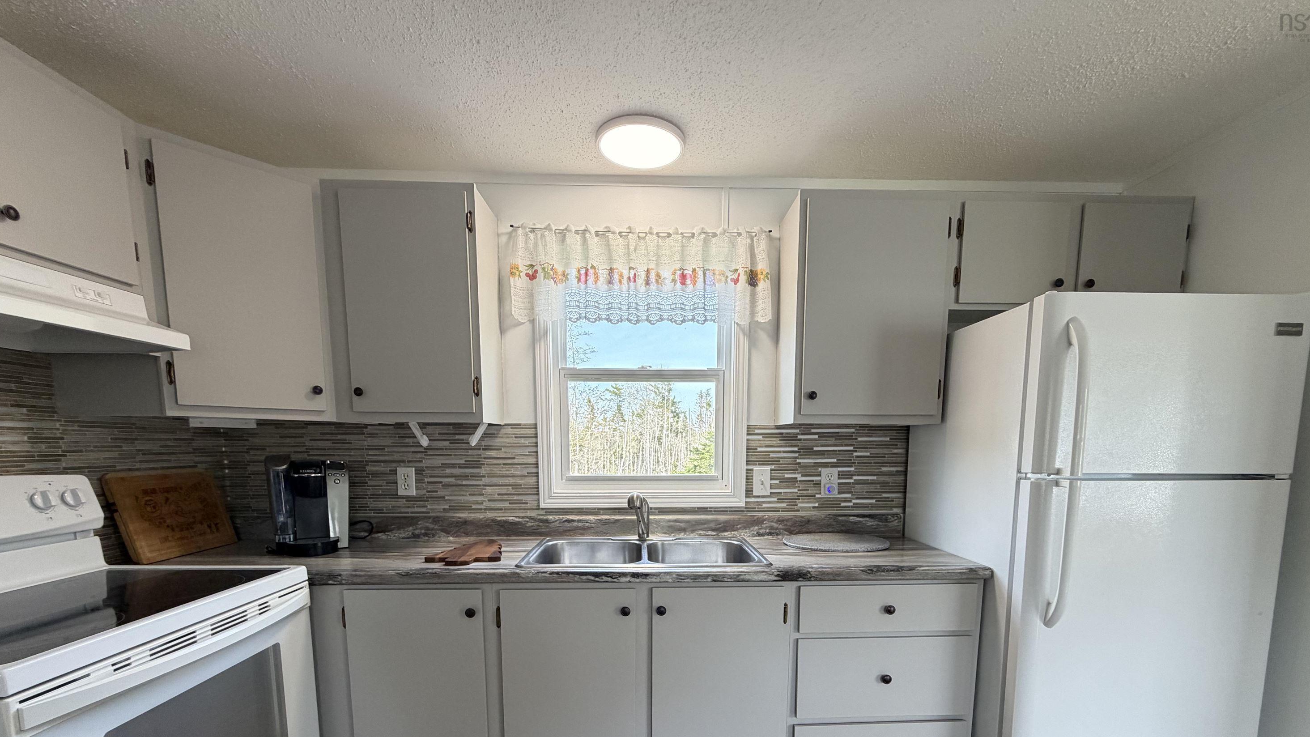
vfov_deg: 64.6
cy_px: 514
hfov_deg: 99.4
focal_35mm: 16
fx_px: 556
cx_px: 669
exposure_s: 1/120
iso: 160
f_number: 2.2
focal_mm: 2.22
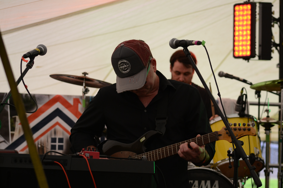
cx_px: 142
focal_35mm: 105
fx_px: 825
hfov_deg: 19.5
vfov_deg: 13.0
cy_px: 94
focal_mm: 70
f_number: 4
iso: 800
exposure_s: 1/1250
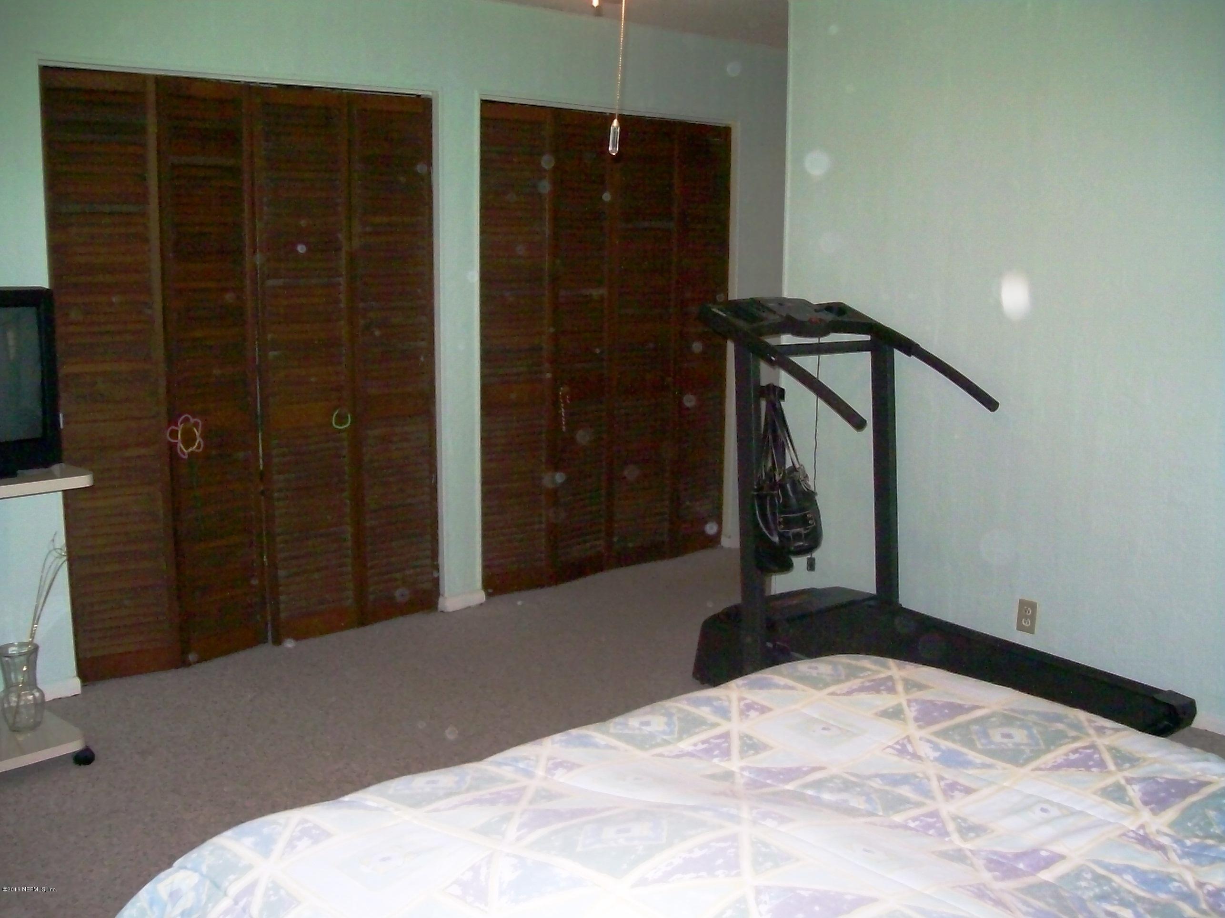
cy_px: 459
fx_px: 1274
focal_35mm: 36
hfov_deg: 51.4
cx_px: 612
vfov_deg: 39.6
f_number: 2.7
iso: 160
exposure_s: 1/64
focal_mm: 6
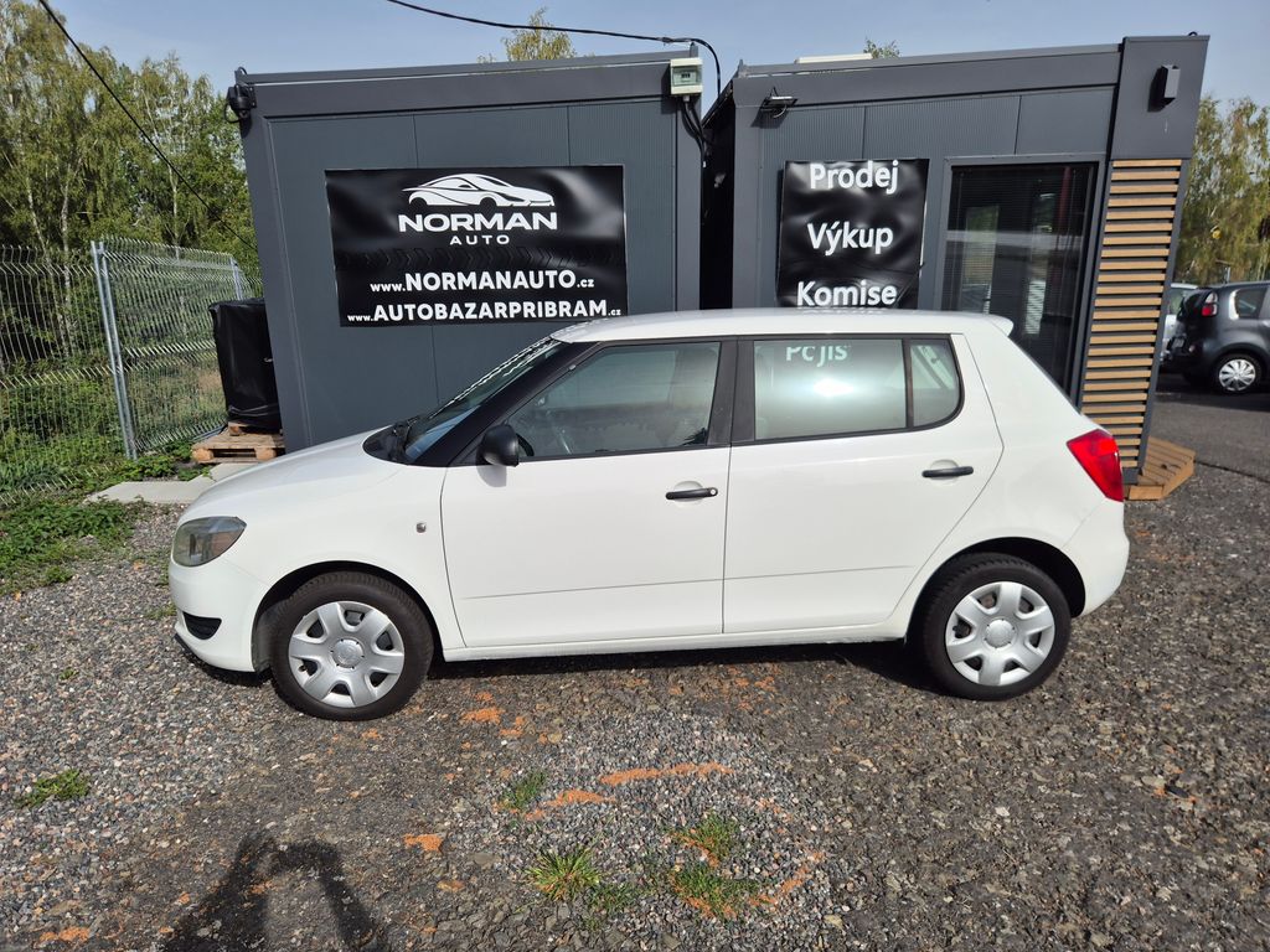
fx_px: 844
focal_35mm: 23
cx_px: 635
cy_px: 476
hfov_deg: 73.9
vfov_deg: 58.9
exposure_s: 1/2920
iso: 25
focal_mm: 5.4
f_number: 1.8
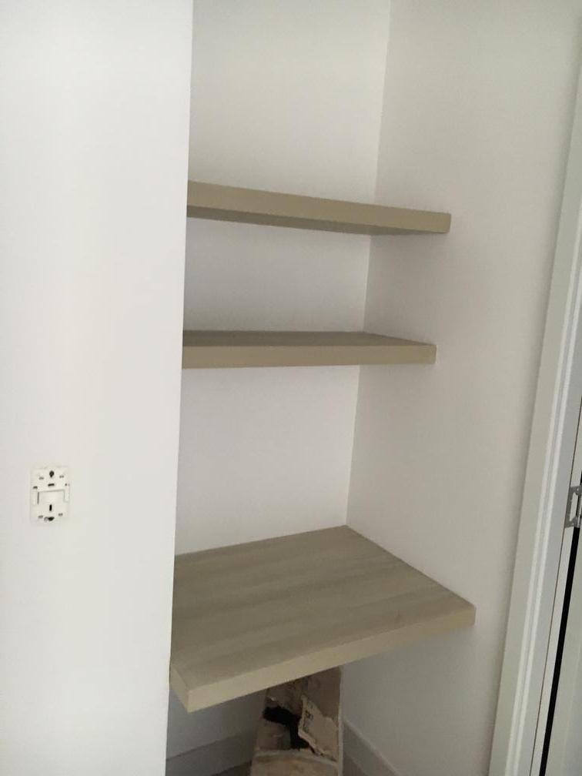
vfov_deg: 61.7
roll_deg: -4.2
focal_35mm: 29
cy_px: 388
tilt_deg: -9.8
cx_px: 291
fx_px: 650
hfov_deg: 48.2
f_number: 2.2
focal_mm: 4.15
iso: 200
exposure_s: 1/33
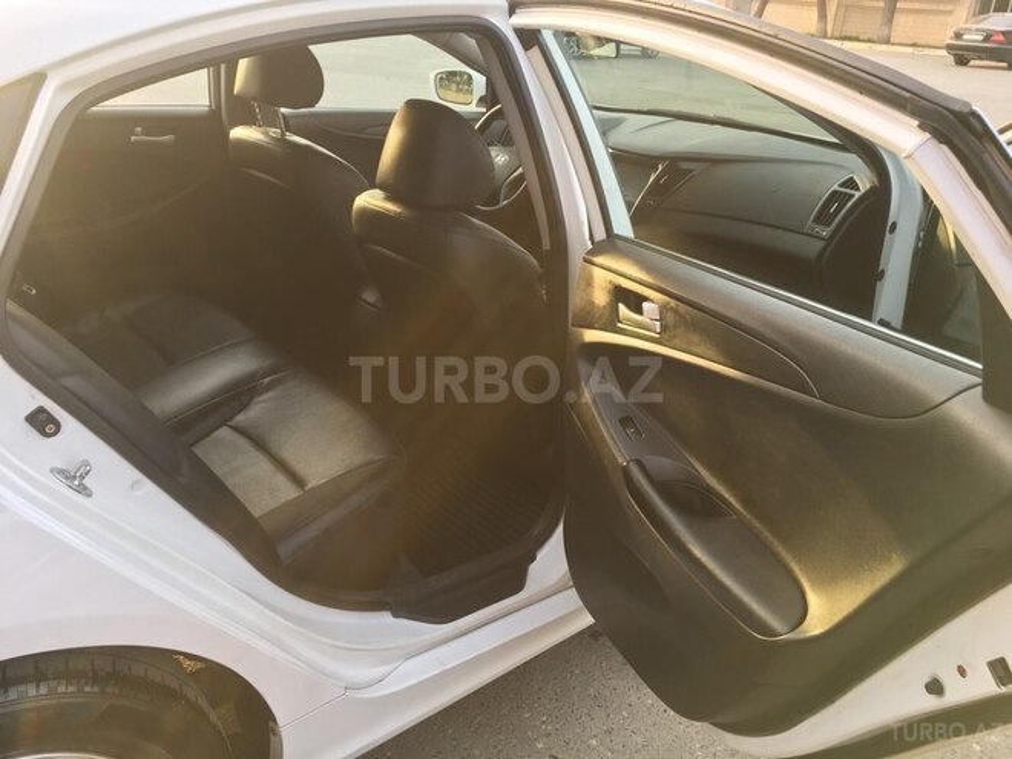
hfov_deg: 61.7
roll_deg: -2.8
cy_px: 380
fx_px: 848
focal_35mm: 29
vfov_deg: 48.2
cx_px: 506
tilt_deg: -24.0
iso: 40
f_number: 2.2
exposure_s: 1/100
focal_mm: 4.15
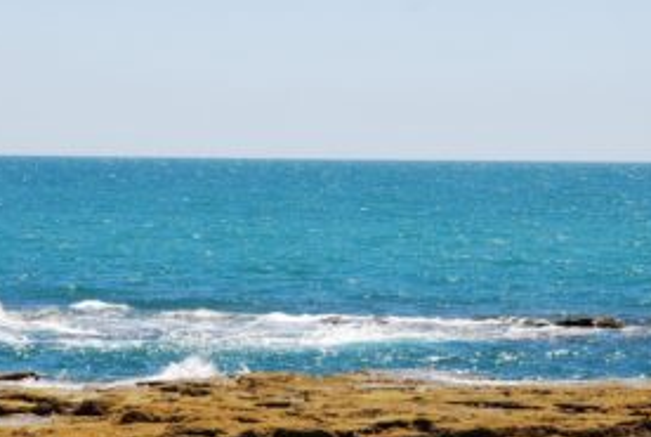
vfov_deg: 7.3
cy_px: 294
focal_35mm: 190
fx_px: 3441
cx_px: 347
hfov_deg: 10.8
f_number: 10
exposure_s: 1/250
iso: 180
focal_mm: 70
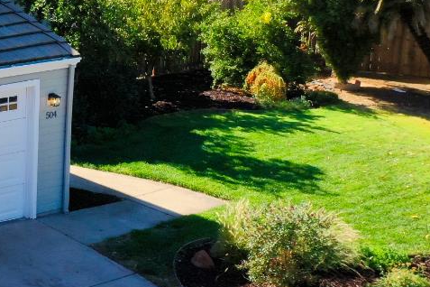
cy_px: 73
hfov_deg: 20.7
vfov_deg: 15.5
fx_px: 1051
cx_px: -152
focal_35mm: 88
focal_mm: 10.26
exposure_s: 1/400
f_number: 5.6
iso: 100
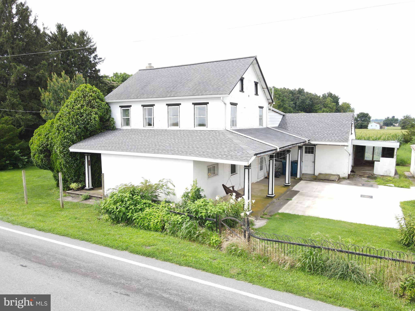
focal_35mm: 24
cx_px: 208
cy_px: 156
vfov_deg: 56.8
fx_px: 288
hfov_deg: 71.6
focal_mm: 4.5
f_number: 2.8
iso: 100
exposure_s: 1/200
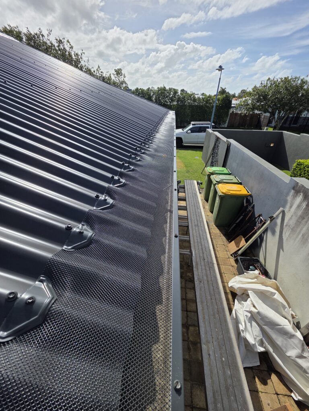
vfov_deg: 106.2
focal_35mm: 13
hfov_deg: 89.9
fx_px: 155
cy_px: 206
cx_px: 154
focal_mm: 2.2
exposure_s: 1/3687
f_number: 1.9
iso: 40
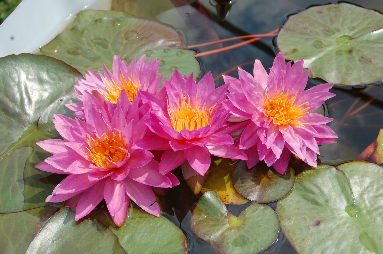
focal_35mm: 57
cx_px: 192
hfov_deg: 35.1
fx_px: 606
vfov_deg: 23.7
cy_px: 127
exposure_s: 1/320
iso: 200
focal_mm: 38
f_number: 9
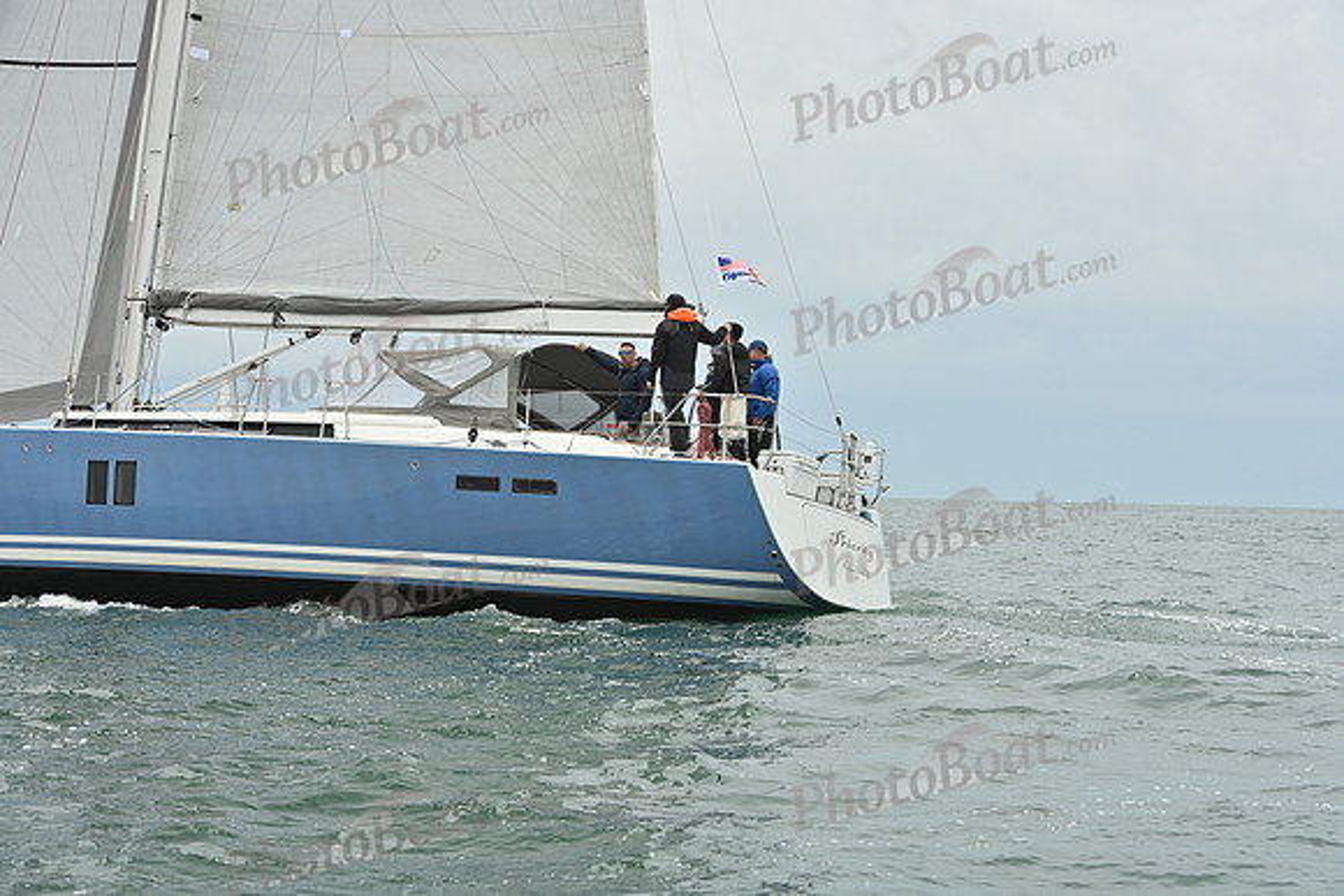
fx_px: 2614
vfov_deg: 19.5
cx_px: 672
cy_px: 448
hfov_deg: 28.8
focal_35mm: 70
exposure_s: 1/1000
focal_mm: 70
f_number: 9
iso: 320
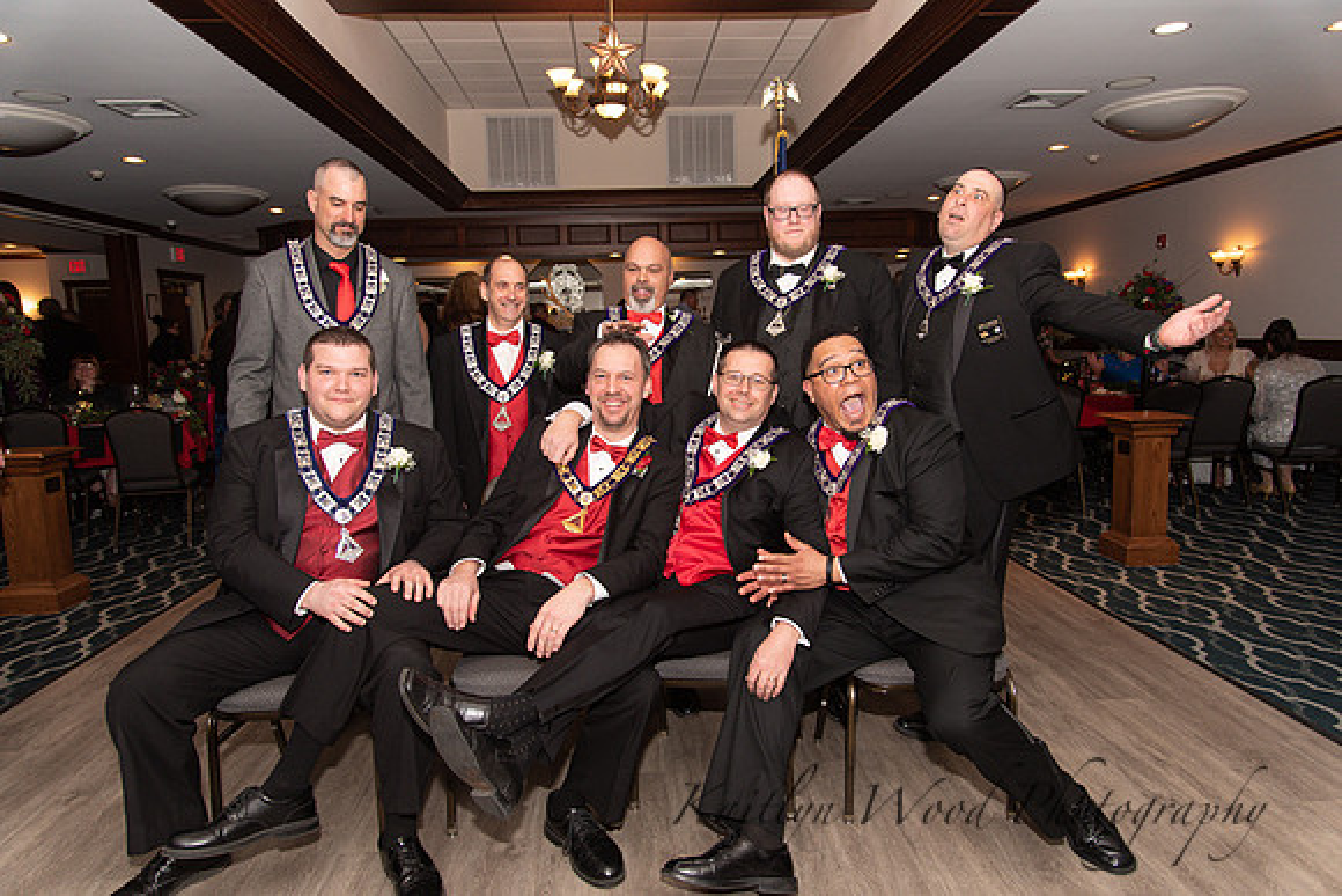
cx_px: 671
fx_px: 895
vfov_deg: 53.2
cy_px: 448
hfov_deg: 73.7
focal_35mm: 24
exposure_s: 1/200
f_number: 4
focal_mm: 24
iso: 800
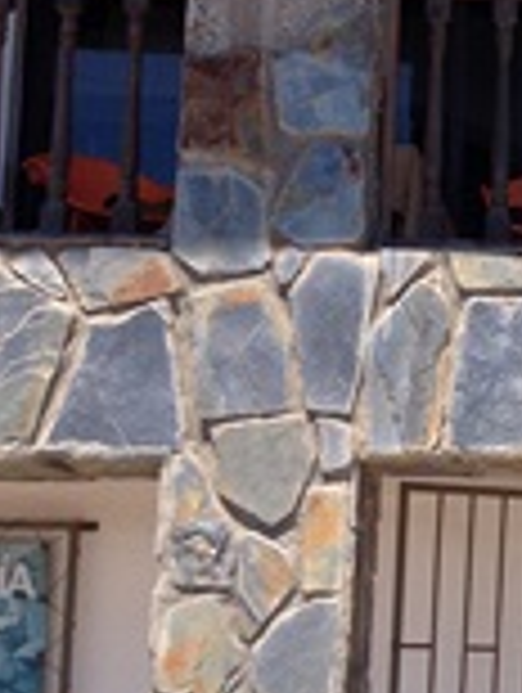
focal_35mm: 136
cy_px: 346
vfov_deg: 14.5
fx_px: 2727
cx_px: 963
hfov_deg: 10.3
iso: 50
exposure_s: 1/836
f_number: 2.4
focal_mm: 4.28
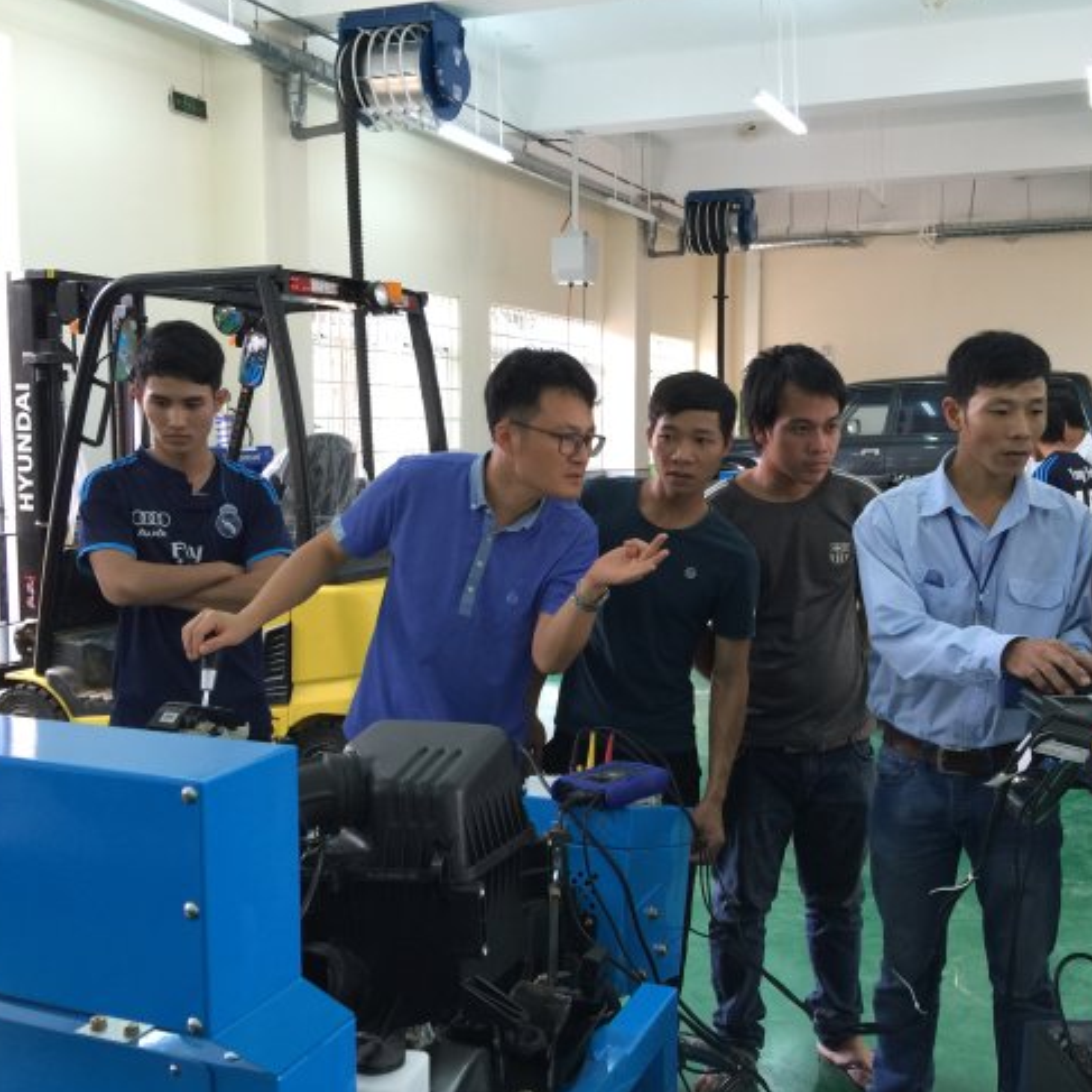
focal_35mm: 35
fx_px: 1249
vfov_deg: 47.2
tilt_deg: -5.0
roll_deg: -1.8
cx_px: 640
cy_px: 545
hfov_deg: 47.0
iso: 50
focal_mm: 4.15
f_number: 2.2
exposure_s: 1/33
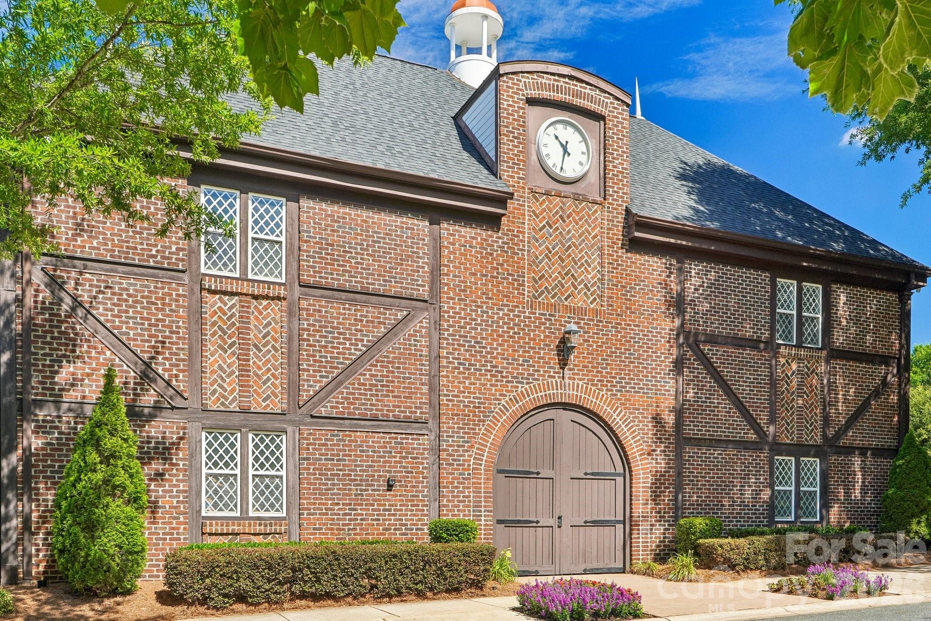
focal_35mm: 30
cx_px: 466
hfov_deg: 61.9
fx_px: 776
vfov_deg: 43.6
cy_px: 310
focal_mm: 20
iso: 100
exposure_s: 1/125
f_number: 6.7
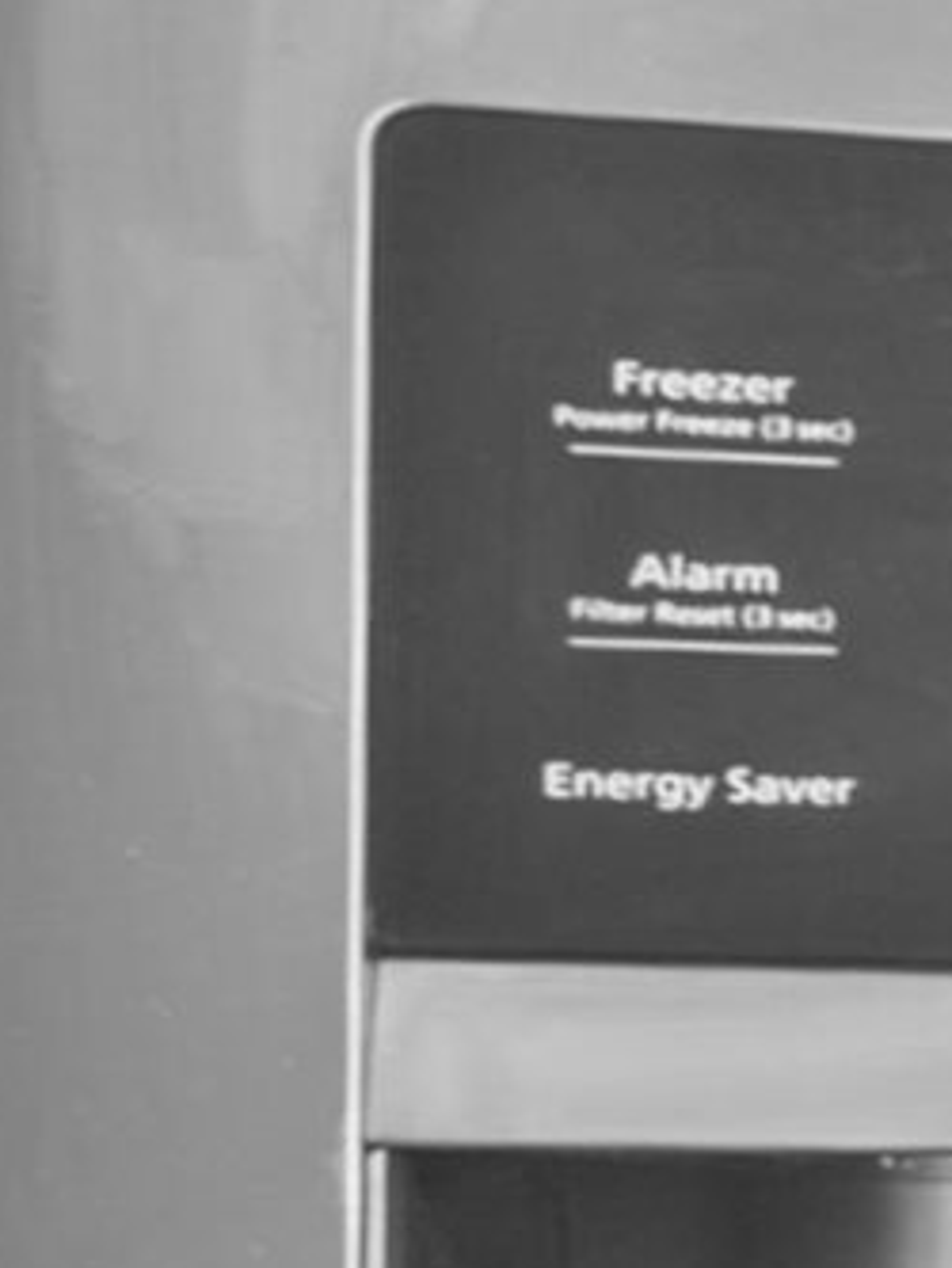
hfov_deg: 6.1
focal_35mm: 142
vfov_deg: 13.6
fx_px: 5204
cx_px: 4909
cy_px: 1357
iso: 100
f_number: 8
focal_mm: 16
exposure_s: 1
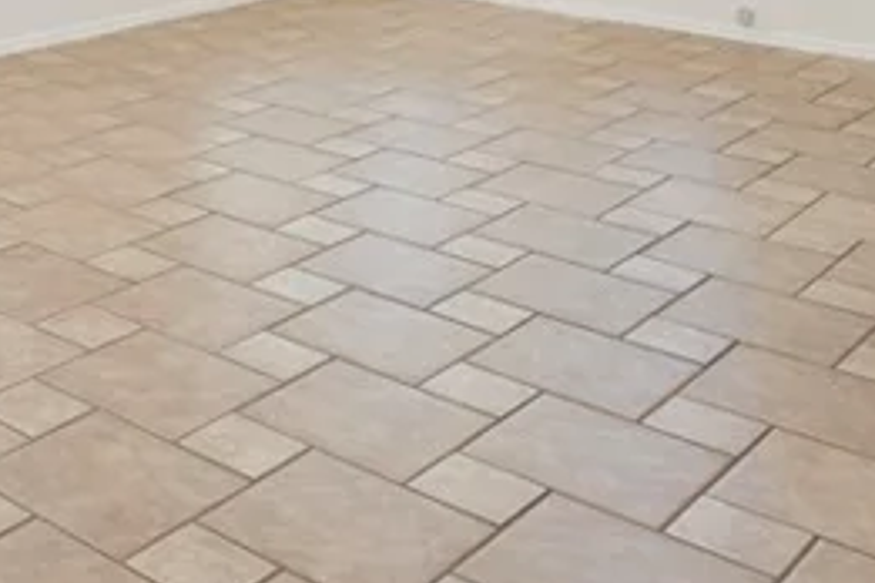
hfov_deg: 32.4
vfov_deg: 21.8
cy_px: -209
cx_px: -60
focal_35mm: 55
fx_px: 1337
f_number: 9
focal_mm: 14
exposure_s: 1/2.5
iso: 100
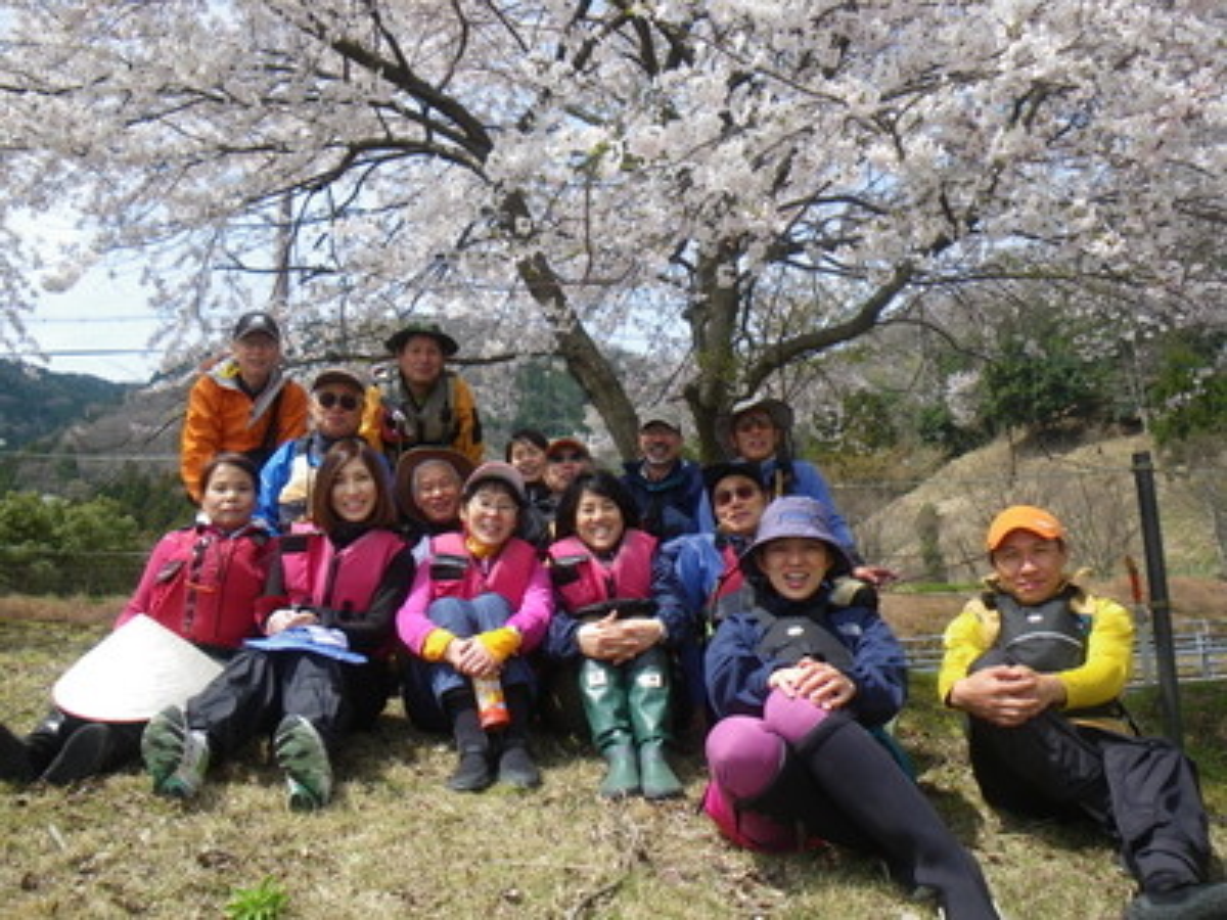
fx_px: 992
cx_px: 614
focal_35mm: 28
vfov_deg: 49.7
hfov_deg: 63.4
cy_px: 460
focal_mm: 5
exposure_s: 1/160
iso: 50
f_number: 4.2
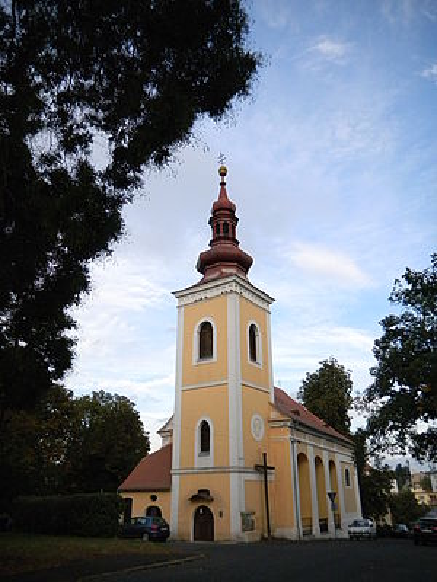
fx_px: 471
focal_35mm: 28
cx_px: 218
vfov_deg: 63.4
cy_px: 291
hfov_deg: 49.7
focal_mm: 5
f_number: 7.8
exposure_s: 1/202
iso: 400
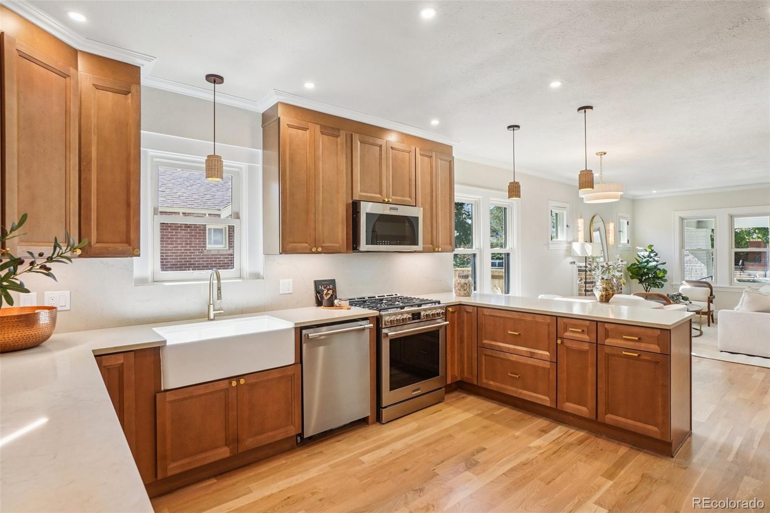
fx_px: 385
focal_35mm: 18
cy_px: 256
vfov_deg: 67.4
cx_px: 385
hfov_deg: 90.0
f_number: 8
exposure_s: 1/30
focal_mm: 12
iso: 250
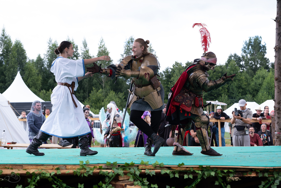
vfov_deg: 21.2
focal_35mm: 64
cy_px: 94
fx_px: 500
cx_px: 140
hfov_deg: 31.4
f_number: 4
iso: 1000
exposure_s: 1/800
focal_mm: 42.7
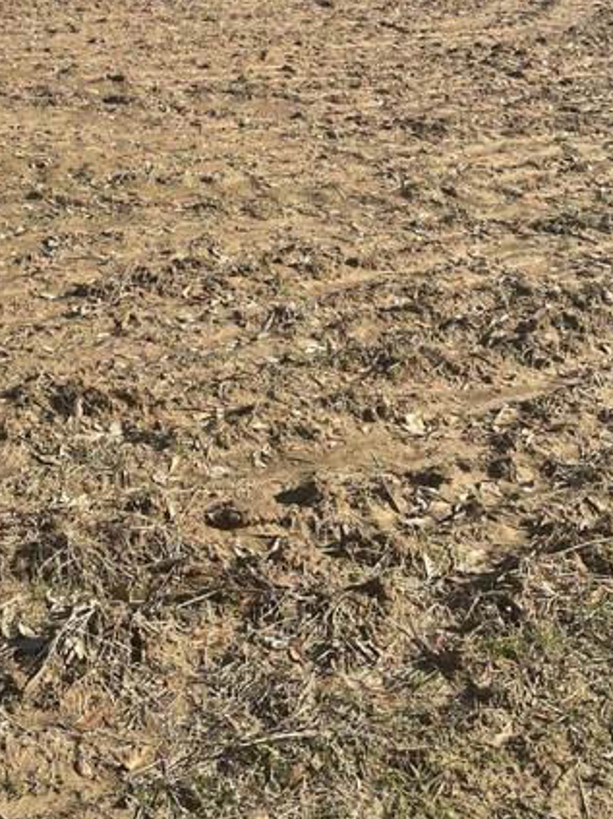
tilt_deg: -6.3
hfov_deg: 24.6
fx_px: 1394
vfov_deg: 30.9
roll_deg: -0.6
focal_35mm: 59
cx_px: 161
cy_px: 48
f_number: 1.6
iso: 32
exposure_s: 1/2506
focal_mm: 4.2
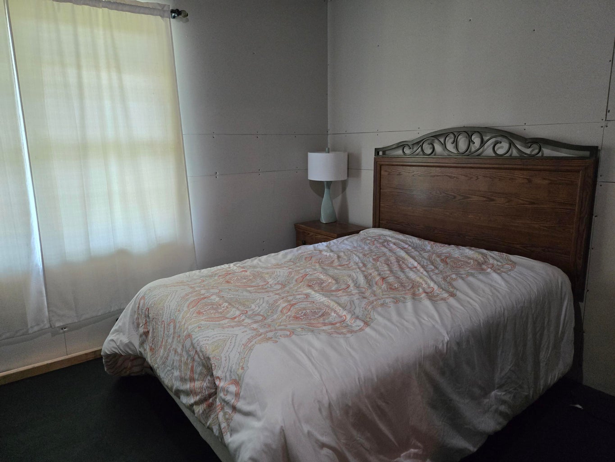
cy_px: 231
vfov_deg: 58.9
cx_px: 308
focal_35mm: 23
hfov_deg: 73.9
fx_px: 409
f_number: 1.8
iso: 640
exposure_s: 1/120
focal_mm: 5.4
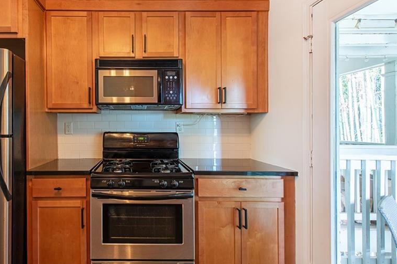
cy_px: 119
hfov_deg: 84.7
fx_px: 209
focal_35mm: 19
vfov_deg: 64.4
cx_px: 142
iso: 400
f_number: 11
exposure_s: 1/2.5
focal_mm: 14
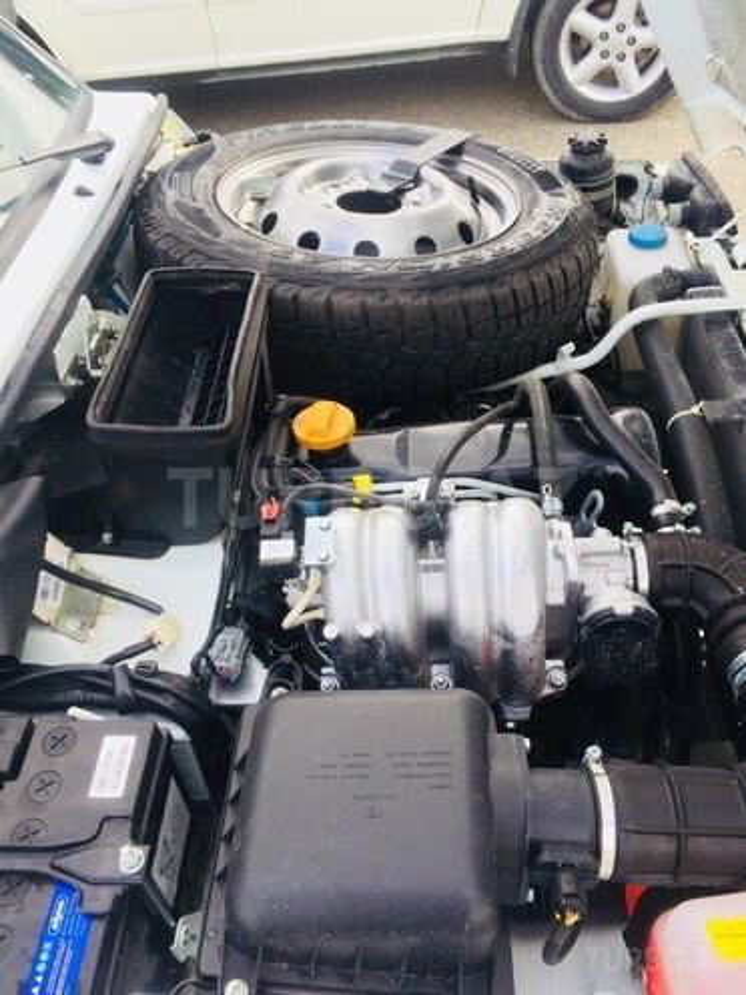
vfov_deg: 61.7
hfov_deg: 48.2
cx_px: 373
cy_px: 498
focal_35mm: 29
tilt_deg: -45.1
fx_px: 833
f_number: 2.2
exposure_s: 1/377
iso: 32
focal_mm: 4.15
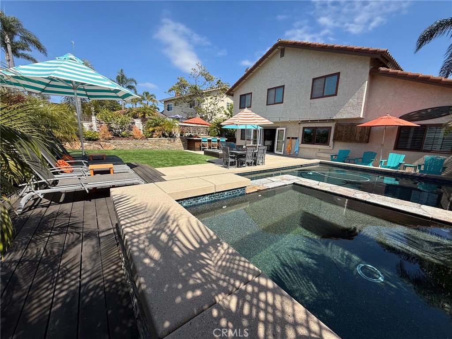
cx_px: 226
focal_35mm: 14
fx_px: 183
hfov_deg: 102.1
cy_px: 170
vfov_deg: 85.7
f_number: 2.2
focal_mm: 2.22
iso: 50
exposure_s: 1/2410
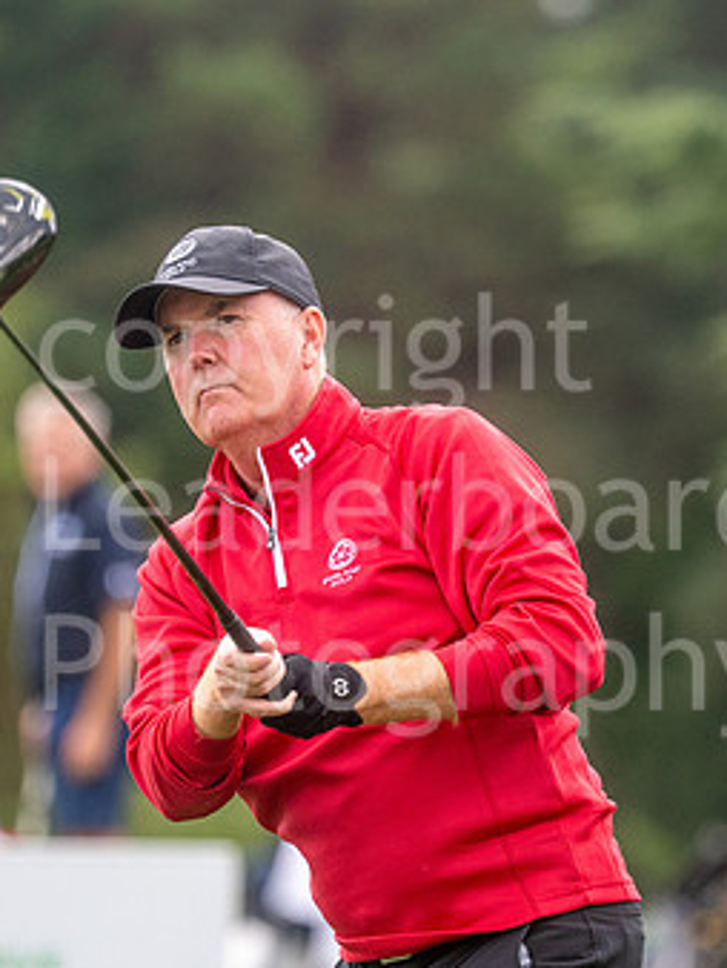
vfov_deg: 2.7
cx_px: 415
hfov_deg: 2.0
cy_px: 530
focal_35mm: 741
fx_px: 20724
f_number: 4.5
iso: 400
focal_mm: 300
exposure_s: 1/1600
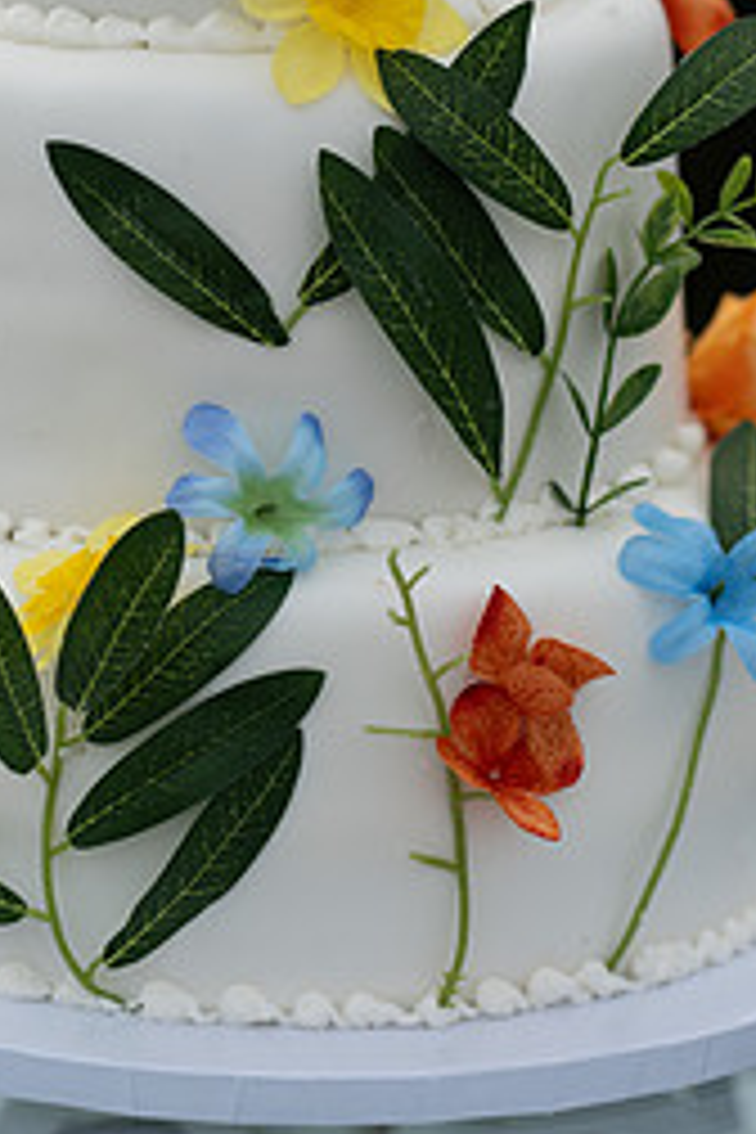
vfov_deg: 8.8
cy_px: 180
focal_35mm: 232
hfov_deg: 5.9
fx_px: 7307
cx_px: 184
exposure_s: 1/2500
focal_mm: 130
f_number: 2.8
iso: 400
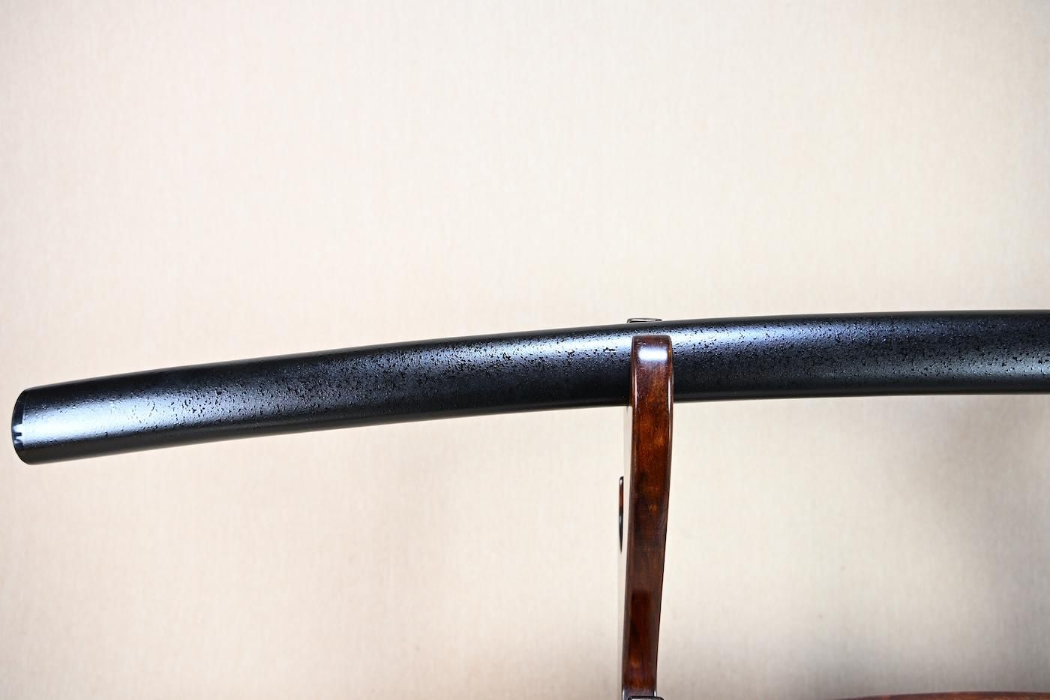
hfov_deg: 61.9
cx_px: 525
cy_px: 350
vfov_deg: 43.6
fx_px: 875
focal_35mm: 30
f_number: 3.5
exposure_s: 1/3
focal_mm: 20
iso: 100
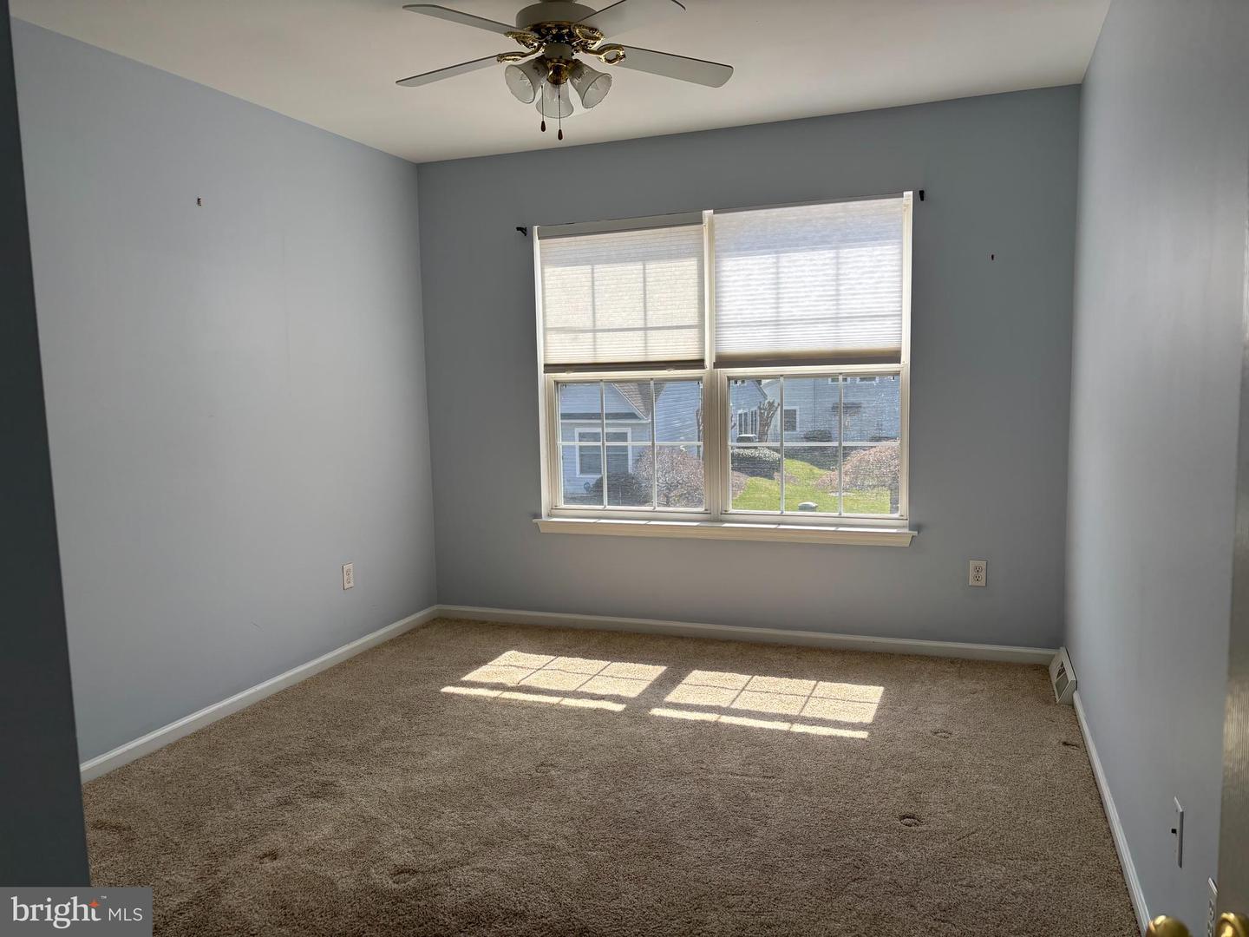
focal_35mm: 26
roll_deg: +1.2
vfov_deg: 53.1
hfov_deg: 67.3
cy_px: 468
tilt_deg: -6.3
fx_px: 938
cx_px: 624
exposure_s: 1/811
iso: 50
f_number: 1.6
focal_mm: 5.96
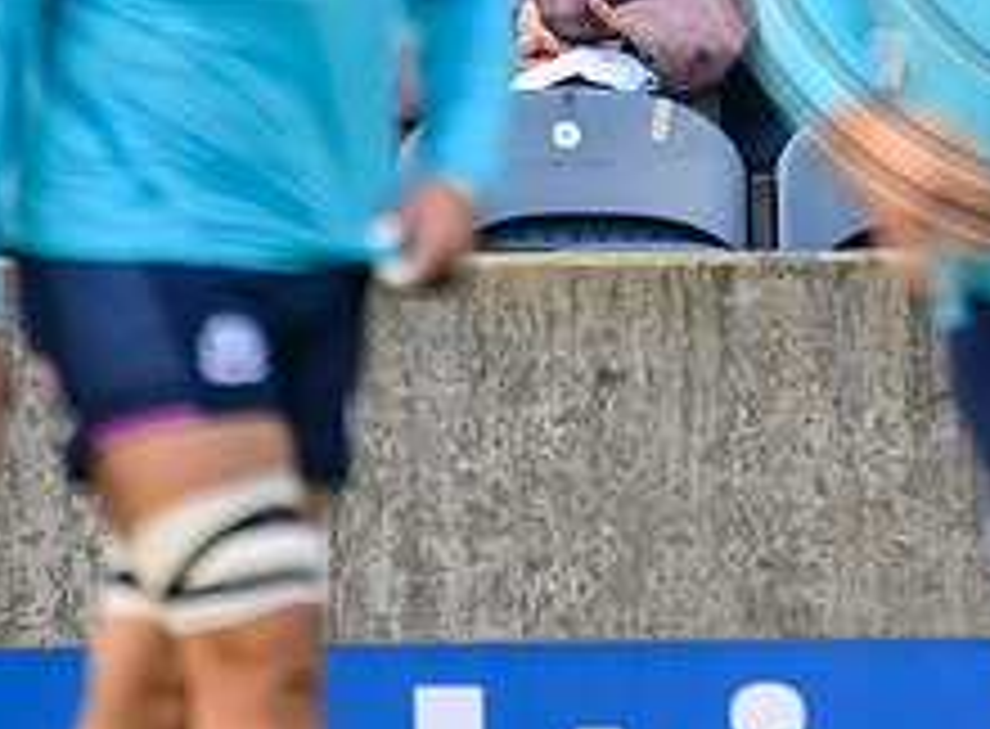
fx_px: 82598
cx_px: 1235
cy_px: -311
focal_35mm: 2907
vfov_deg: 0.5
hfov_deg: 0.7
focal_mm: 784
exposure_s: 1/1600
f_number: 5.6
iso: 3200
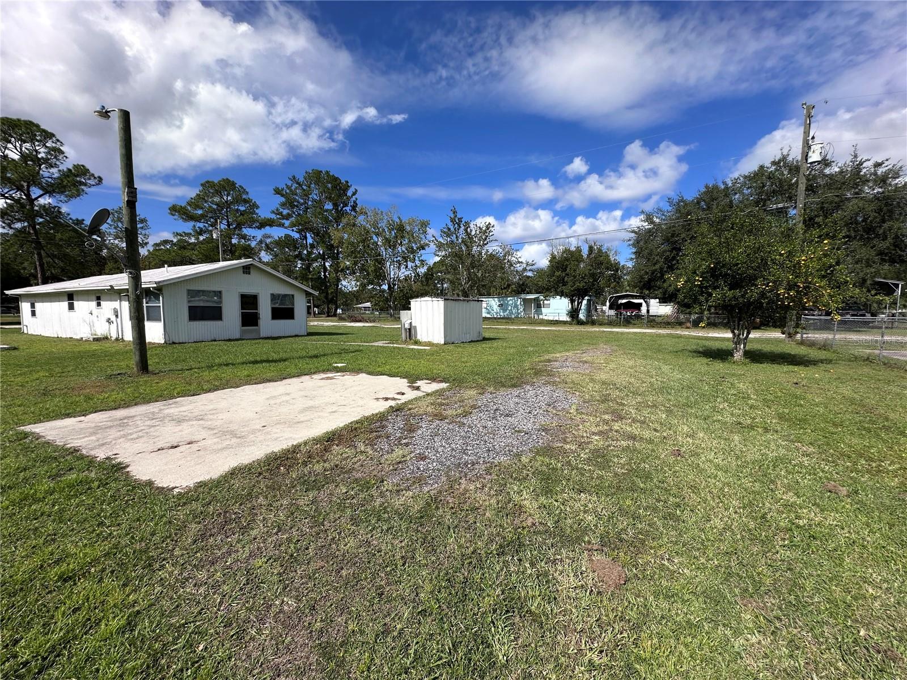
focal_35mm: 14
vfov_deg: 85.7
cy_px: 340
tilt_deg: -3.8
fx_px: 367
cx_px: 454
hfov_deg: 102.1
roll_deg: +0.0
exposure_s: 1/2817
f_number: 2.2
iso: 40
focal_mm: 2.22
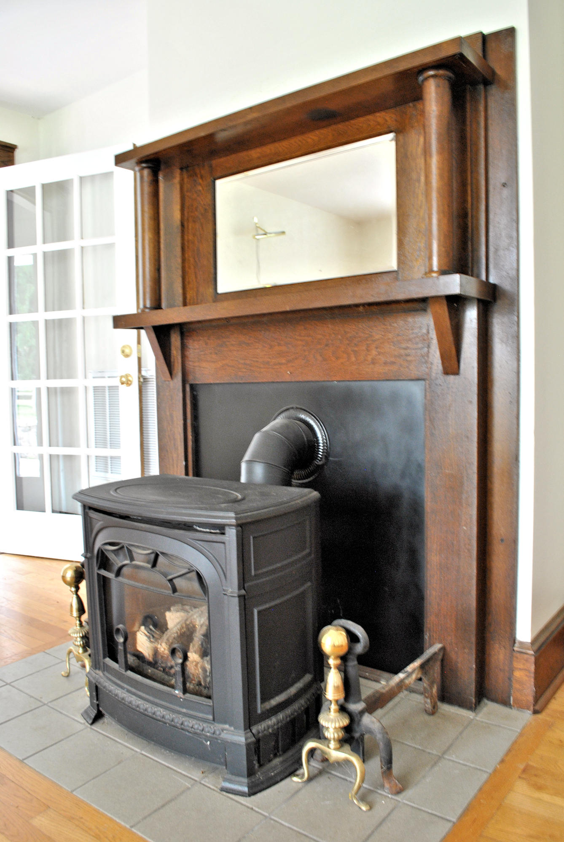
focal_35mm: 27
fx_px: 633
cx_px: 282
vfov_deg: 67.3
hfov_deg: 48.0
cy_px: 421
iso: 400
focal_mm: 18
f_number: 7.1
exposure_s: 1/5
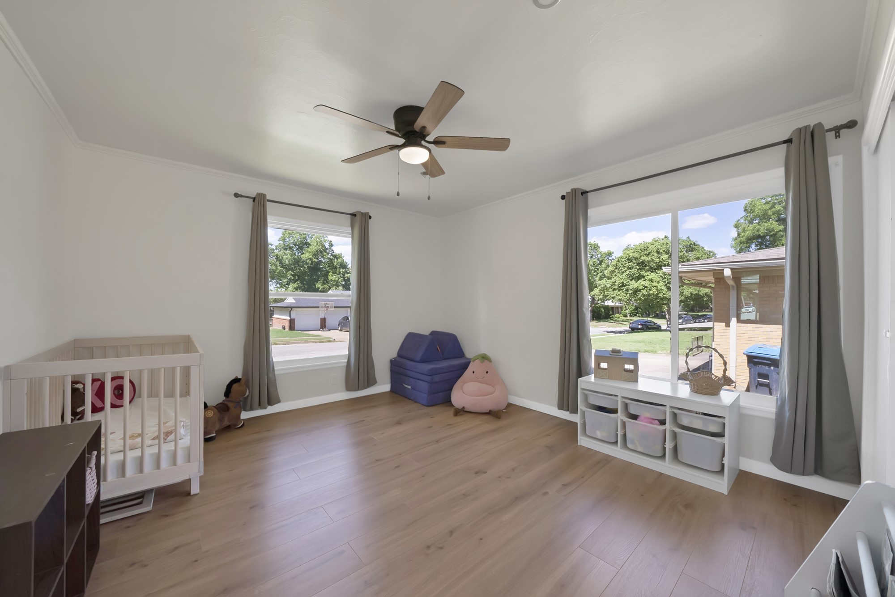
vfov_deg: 90.1
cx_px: 448
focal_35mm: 12
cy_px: 298
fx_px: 298
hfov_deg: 112.6
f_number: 9
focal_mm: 12
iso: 640
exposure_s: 1/25
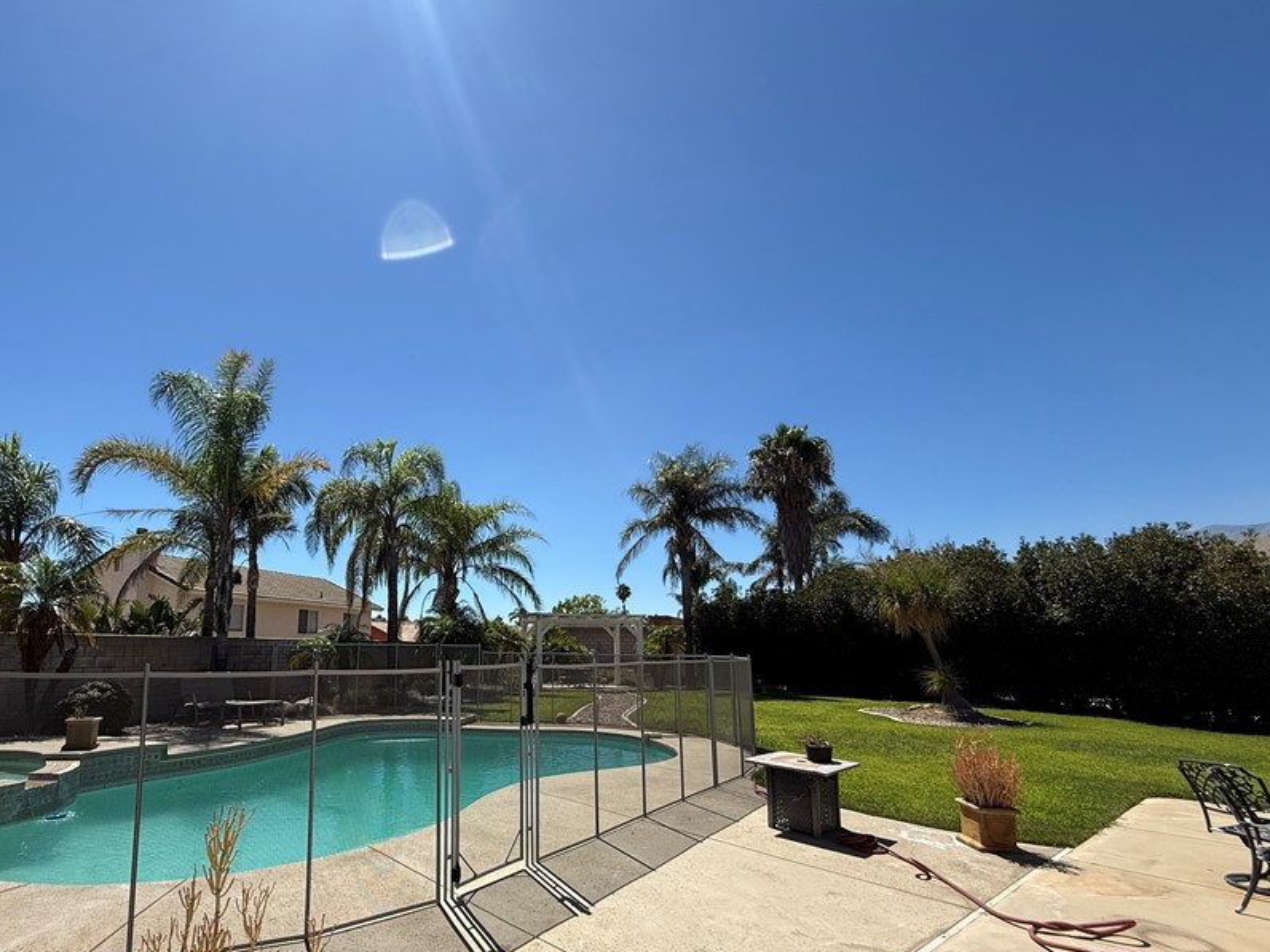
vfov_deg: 71.0
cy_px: 558
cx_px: 485
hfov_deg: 86.2
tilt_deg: +8.2
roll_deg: -0.5
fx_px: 660
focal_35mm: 18
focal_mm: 2.22
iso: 50
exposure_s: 1/2237
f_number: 2.2
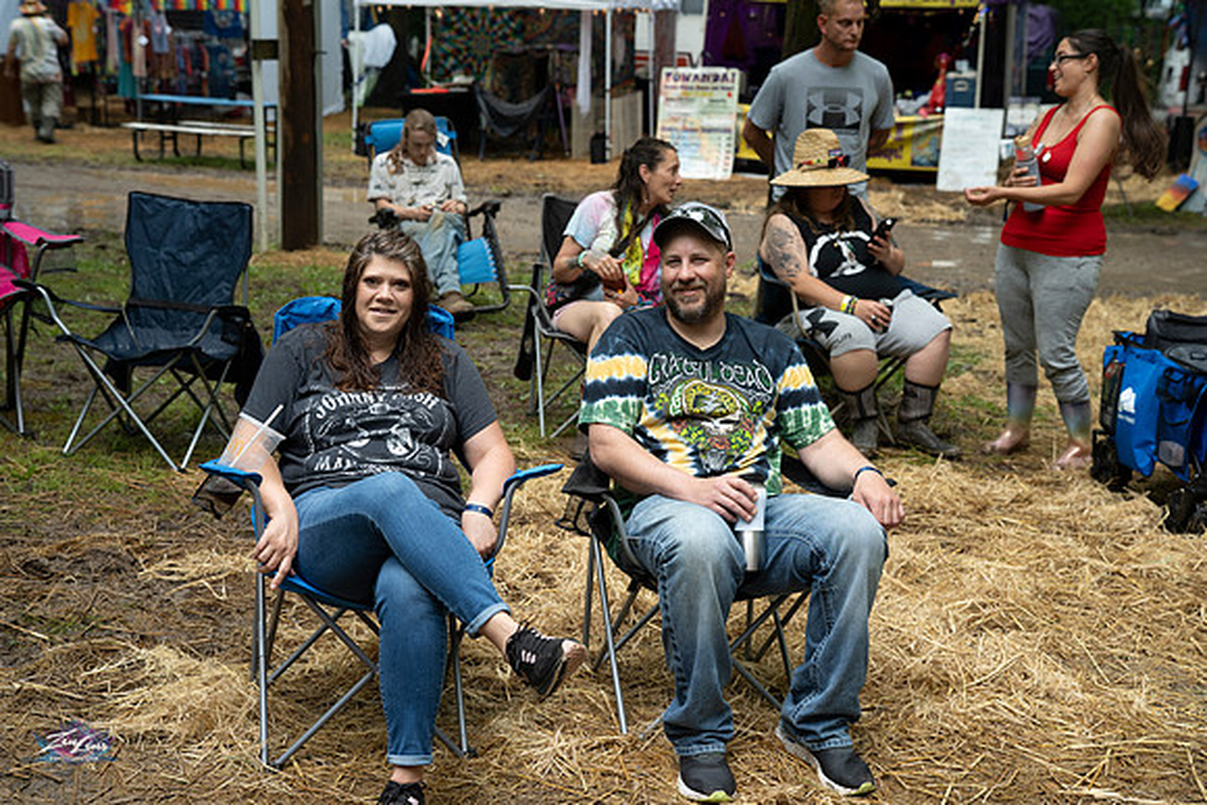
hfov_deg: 37.5
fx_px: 1777
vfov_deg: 25.5
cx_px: 604
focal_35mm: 53
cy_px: 402
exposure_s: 1/320
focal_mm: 53
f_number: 4.5
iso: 500
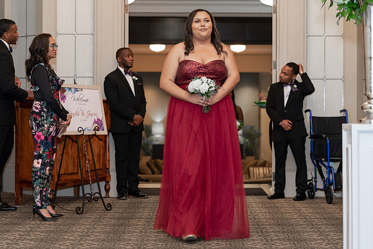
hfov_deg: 25.7
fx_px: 816
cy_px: 113
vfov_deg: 17.3
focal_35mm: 79
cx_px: 202
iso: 2000
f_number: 2.8
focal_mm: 72
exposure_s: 1/250
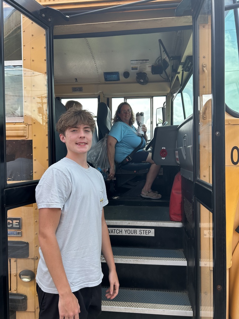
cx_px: 120
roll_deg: +2.0
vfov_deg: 67.3
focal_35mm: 26
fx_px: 239
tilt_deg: -2.9
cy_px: 160
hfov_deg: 53.1
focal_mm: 5.7
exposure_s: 1/866
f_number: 1.5
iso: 50
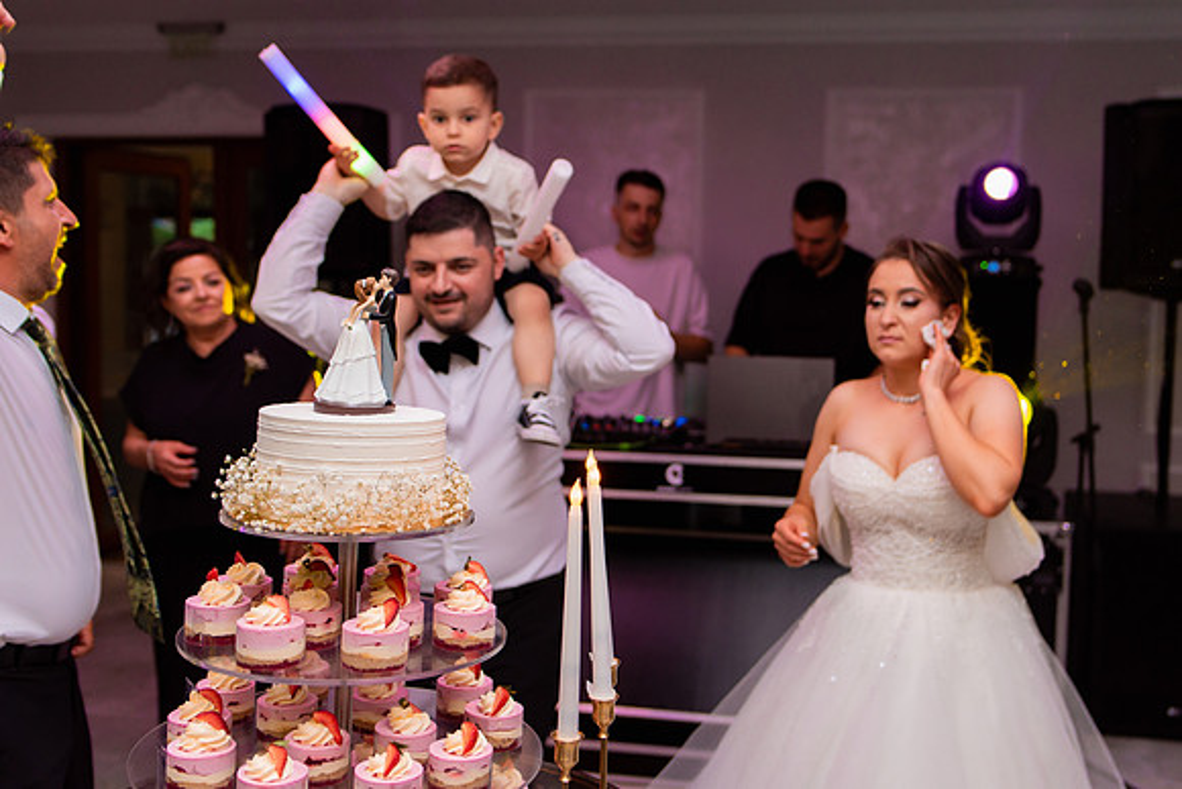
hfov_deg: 50.4
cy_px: 372
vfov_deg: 34.9
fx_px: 1254
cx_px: 637
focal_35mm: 38
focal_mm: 35
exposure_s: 1/200
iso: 1250
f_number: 3.2
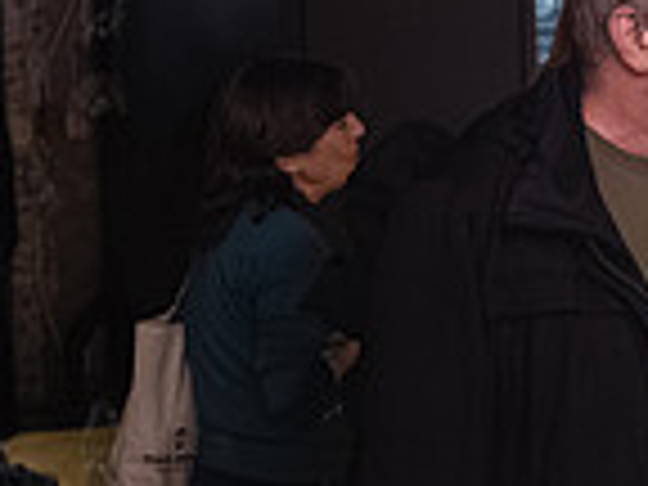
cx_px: 680
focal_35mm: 136
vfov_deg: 10.9
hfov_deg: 14.2
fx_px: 2546
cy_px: 254
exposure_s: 1/250
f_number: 3.2
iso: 8000
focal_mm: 35
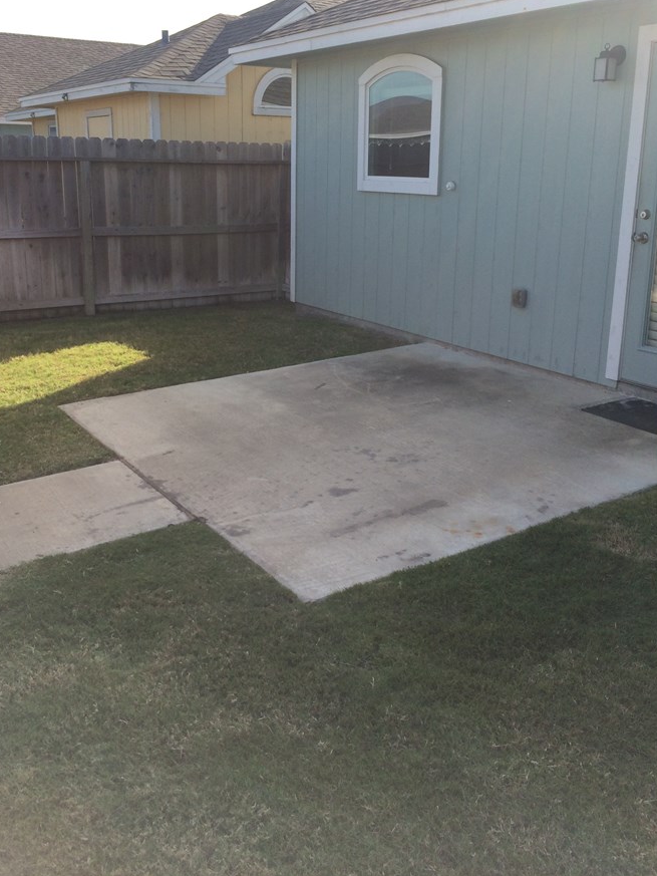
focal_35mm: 34
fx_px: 860
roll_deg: +0.3
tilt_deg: -14.2
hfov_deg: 41.8
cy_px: 364
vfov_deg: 53.7
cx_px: 314
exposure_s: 1/1001
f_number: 2.2
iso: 32
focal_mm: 4.15
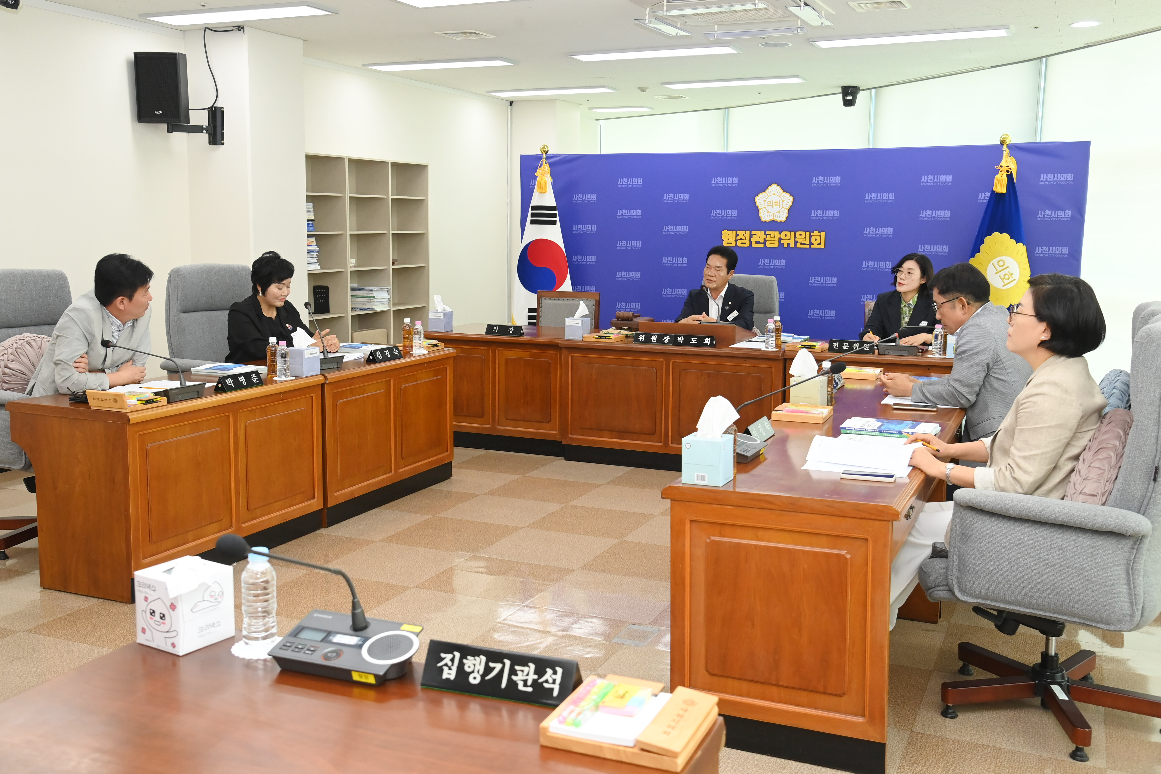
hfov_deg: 55.8
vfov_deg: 38.9
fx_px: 1096
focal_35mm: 34
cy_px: 387
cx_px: 580
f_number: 6.3
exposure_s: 1/250
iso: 2500
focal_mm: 34
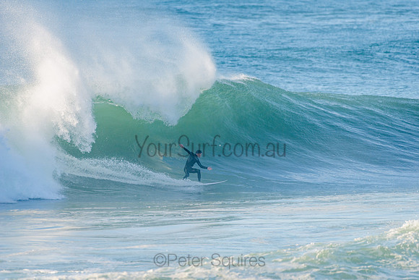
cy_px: 140
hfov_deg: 4.1
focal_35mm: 500
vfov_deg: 2.8
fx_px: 5821
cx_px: 210
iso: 280
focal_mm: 500
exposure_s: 1/1600
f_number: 5.6
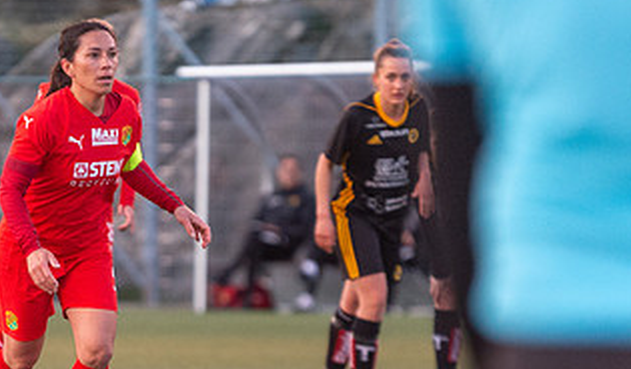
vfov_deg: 2.6
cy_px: 340
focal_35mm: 472
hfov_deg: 4.5
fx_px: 7971
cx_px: 83
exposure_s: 1/640
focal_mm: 200
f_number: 3.2
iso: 6400
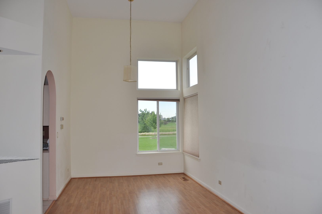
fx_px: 241
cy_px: 107
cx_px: 161
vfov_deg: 47.8
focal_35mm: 27
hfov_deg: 67.4
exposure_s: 1/200
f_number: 5.6
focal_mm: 18
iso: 200
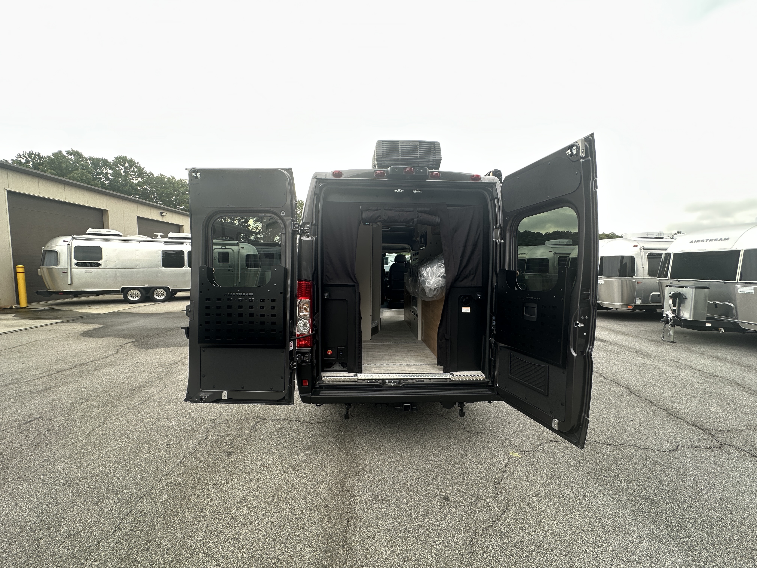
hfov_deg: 102.1
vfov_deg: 85.7
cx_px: 378
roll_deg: +0.7
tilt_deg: -3.2
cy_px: 284
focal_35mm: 14
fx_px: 306
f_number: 2.2
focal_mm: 2.22
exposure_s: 1/99
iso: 64
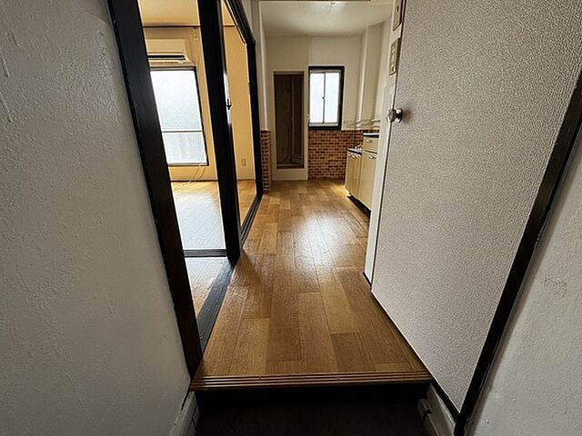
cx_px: 291
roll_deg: -0.1
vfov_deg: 85.7
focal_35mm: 14
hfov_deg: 102.1
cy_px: 218
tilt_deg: -20.4
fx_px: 235
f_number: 2.2
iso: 40
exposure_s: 1/172
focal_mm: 2.22
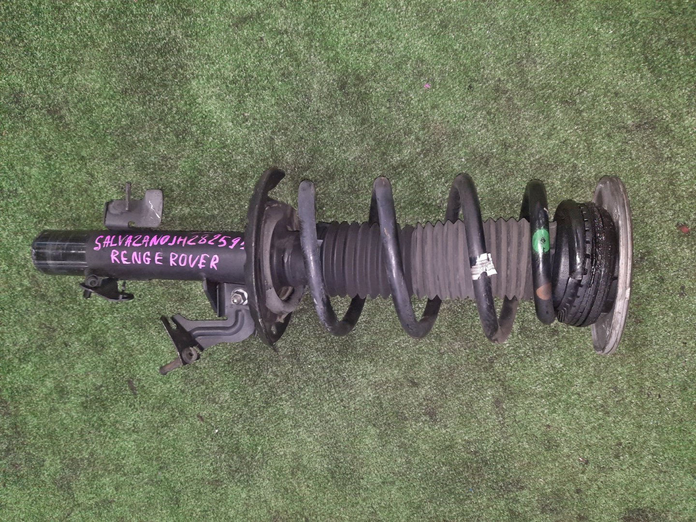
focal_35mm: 25
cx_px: 348
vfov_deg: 54.9
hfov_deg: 69.4
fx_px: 503
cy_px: 261
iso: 402
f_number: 2
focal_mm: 4.6
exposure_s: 1/25
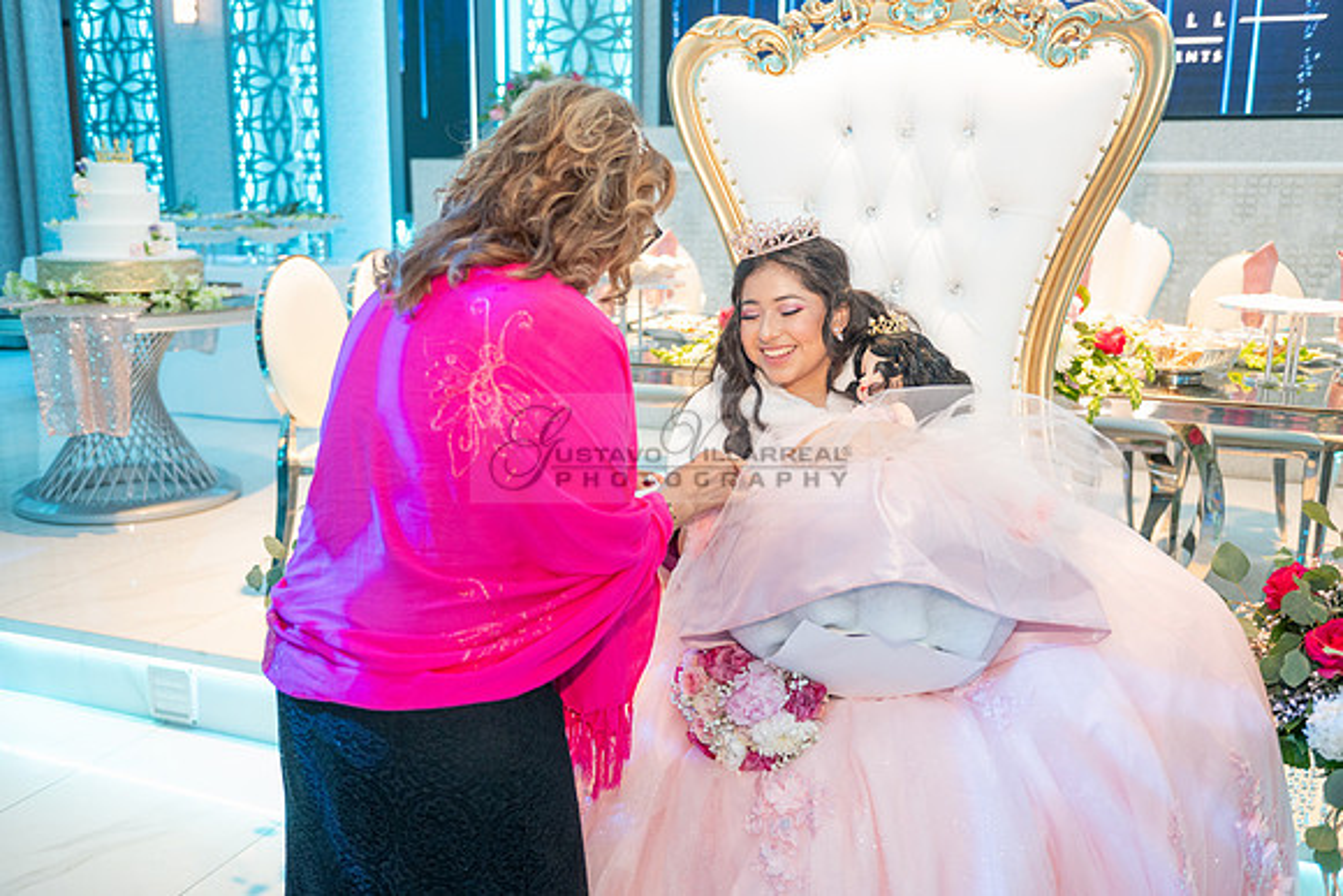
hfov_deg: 56.7
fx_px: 1245
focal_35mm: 33
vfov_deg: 39.6
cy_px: 448
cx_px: 672
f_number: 2.8
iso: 1600
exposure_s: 1/125
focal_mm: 32
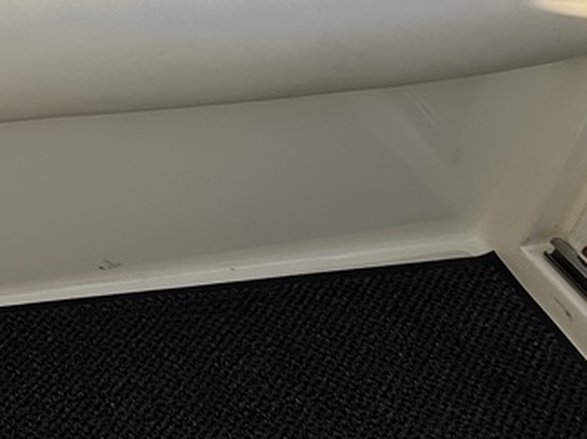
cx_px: -127
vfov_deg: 24.5
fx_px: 881
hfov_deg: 30.8
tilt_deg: -25.5
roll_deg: +1.3
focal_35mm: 52
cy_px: -127
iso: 40
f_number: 2.2
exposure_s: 1/487
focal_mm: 2.22
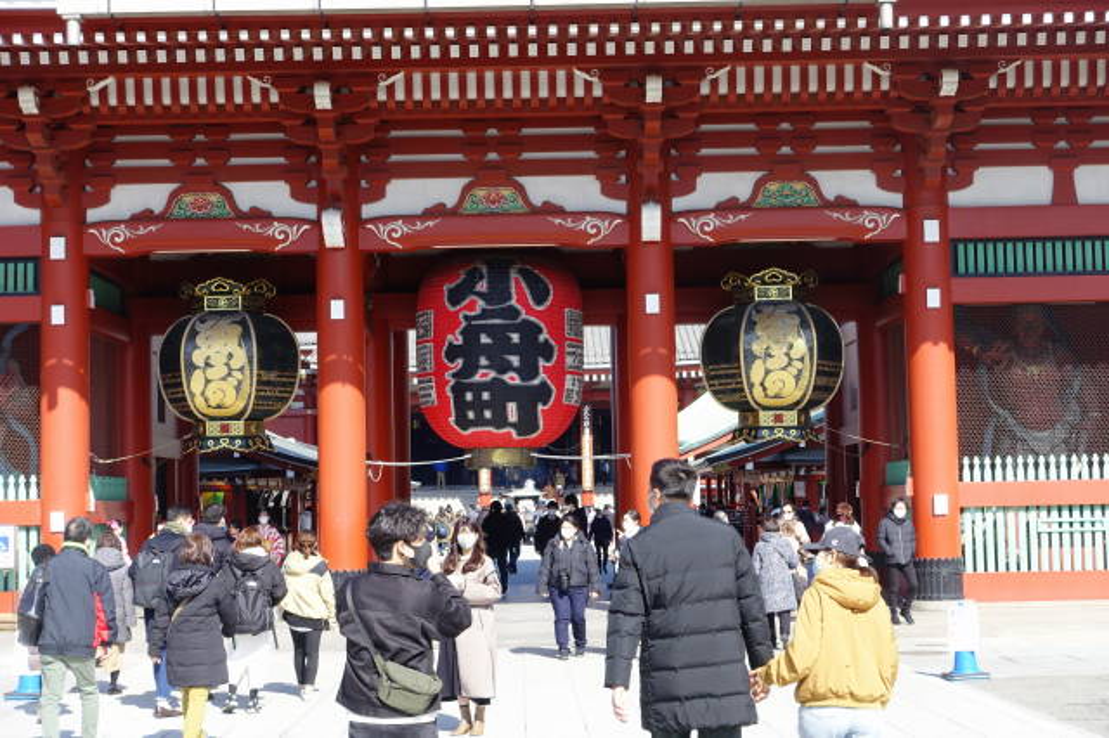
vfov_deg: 23.0
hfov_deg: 34.0
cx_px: 554
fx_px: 1817
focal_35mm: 59
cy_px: 369
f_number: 8
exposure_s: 1/100
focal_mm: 21.59
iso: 125
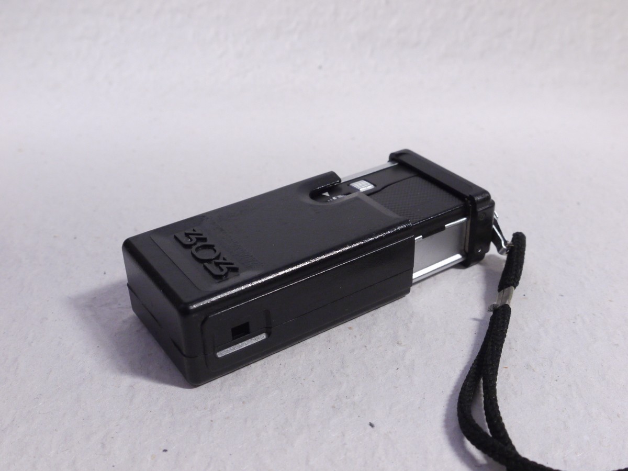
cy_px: 236
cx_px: 314
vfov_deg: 34.3
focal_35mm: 42
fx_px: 762
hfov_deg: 44.8
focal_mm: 21
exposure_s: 1/10
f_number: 8
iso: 800
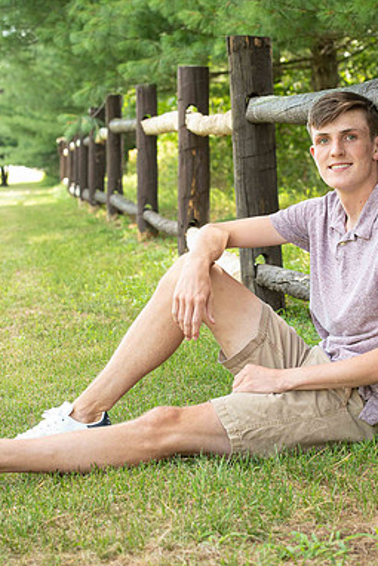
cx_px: 218
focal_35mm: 107
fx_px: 1684
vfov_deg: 19.1
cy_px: 282
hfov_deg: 12.8
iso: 500
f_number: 5.6
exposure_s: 1/200
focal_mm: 70
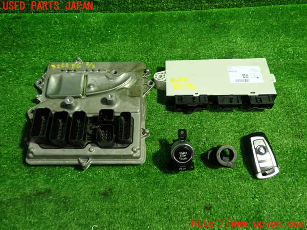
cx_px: 154
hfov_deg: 60.0
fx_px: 266
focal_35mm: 30
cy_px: 115
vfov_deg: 46.8
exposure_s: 1/30
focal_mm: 5.4
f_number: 2.3
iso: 200
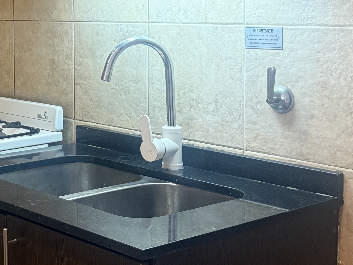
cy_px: 49
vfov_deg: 19.2
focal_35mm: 76
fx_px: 775
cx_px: -39
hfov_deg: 24.0
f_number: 1.78
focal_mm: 6.76
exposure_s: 1/50
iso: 250
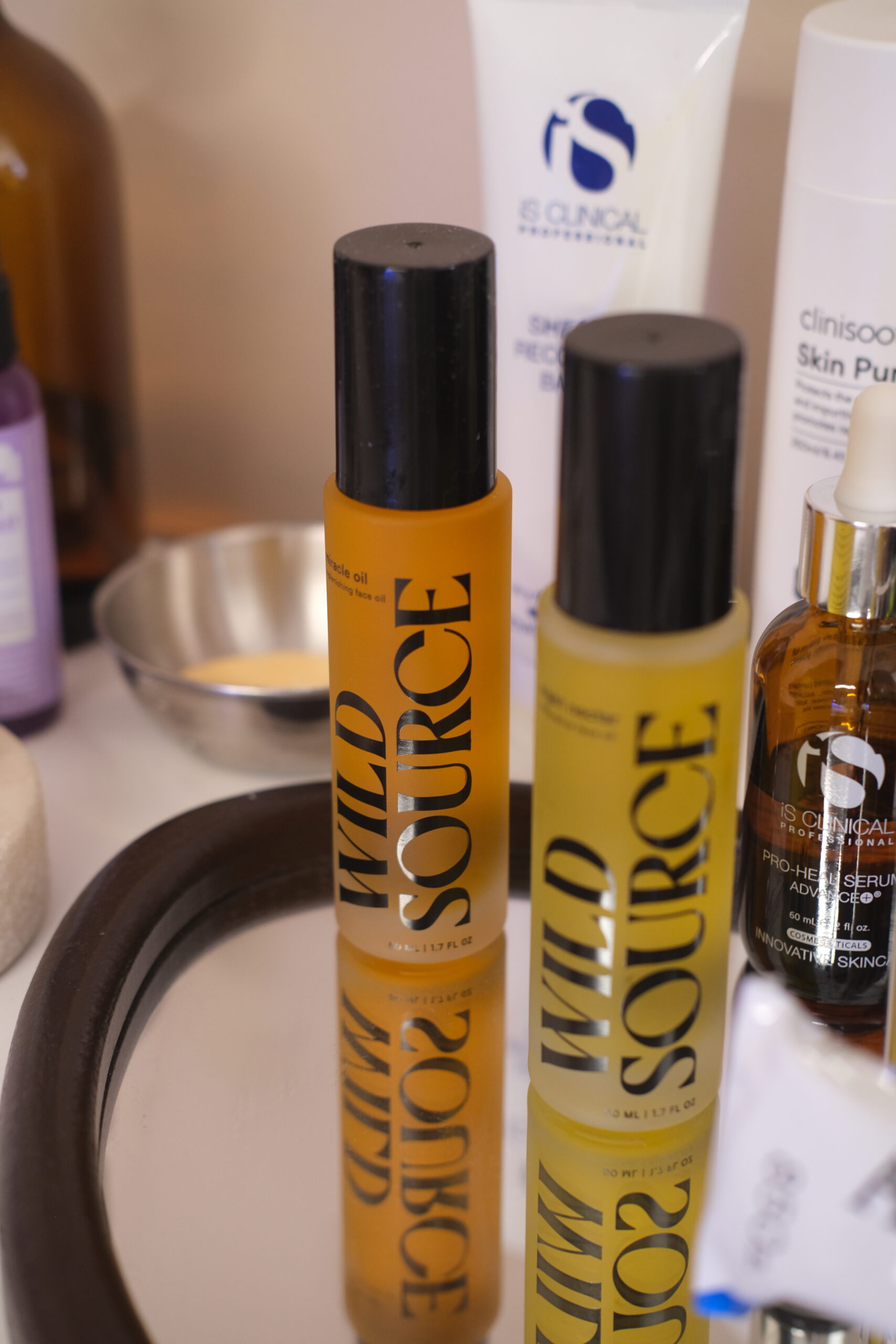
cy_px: 672
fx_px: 1978
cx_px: 448
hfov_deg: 25.5
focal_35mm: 53
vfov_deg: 37.5
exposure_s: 1/52
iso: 800
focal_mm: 35
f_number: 3.2
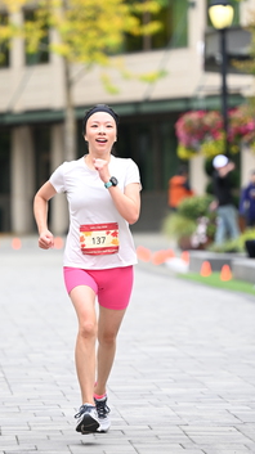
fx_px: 2951
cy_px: 158
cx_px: 102
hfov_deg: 4.9
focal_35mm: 245
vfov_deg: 8.8
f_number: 2.8
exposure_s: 1/1600
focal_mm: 150
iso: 640
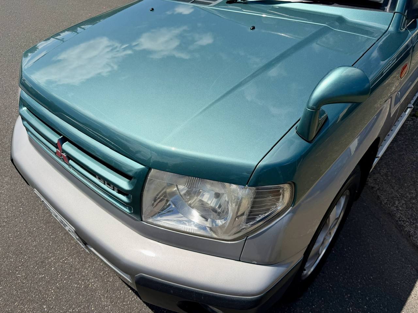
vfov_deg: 56.8
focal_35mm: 24
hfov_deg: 71.6
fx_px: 290
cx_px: 209
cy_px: 156
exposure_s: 1/11905
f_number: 1.78
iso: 100
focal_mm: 6.76
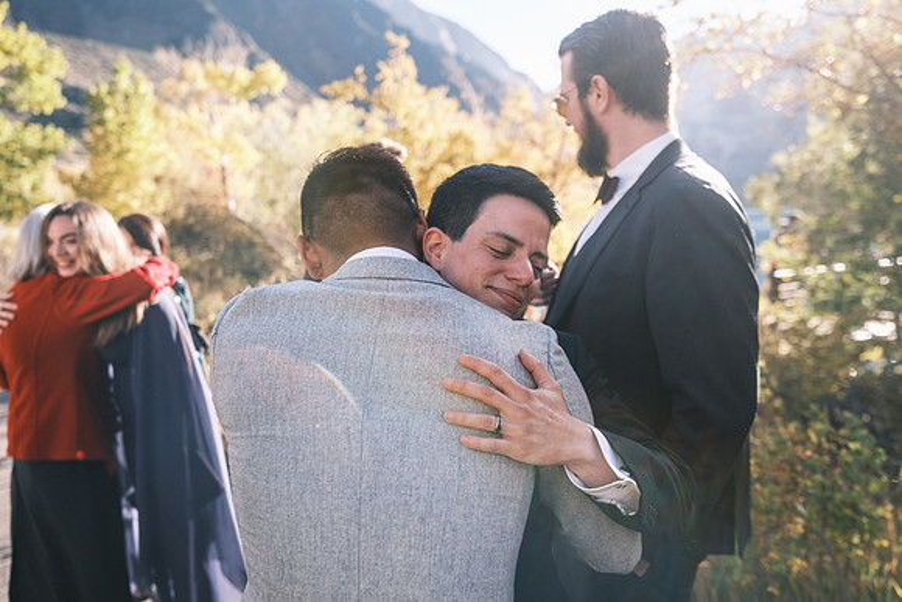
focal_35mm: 27
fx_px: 677
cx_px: 451
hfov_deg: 67.4
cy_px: 301
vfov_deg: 48.0
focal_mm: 18
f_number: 2
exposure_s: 1/2500
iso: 250
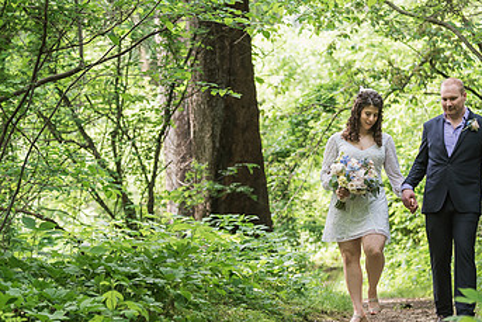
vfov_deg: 10.5
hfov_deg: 15.6
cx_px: 352
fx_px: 1755
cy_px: 153
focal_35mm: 131
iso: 640
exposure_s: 1/250
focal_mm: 70
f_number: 2.8
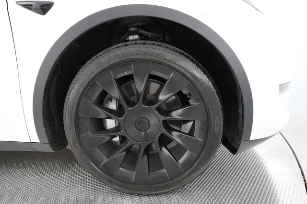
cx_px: 154
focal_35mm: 25
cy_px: 102
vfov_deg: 51.2
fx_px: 213
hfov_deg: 71.5
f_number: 2.8
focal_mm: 25
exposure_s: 1/250
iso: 8000
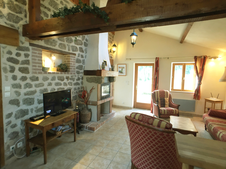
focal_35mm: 29
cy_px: 84
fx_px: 189
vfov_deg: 48.2
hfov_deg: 61.7
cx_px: 113
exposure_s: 1/33
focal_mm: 4.15
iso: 125
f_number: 2.2
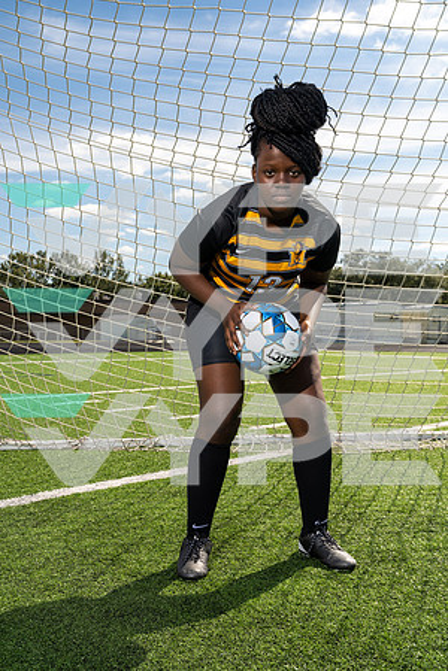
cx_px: 224
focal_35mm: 39
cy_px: 336
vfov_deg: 49.6
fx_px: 728
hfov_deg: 34.2
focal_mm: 39
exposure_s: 1/250
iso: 100
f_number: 8
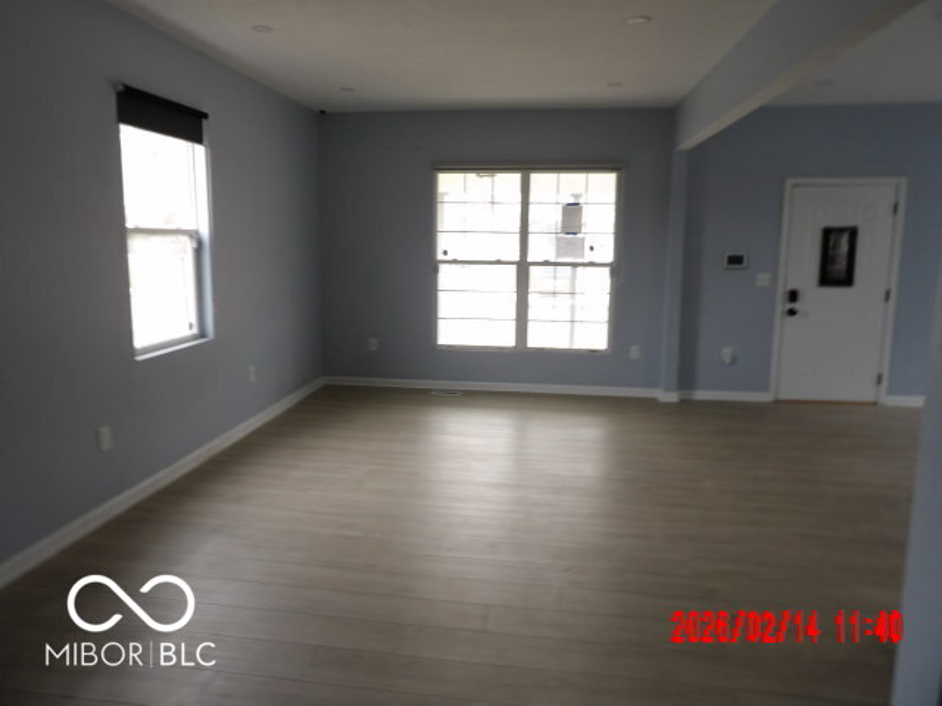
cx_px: 471
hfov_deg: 71.6
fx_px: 653
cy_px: 353
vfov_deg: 56.8
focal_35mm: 24
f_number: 3.2
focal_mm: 4.3
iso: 103
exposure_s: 1/33
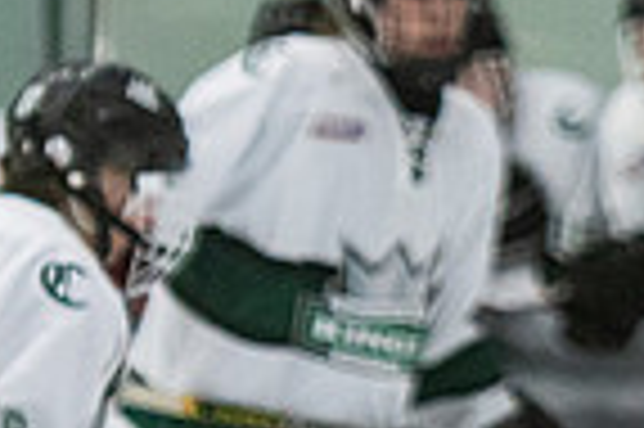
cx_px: 1693
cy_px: 486
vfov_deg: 1.4
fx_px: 17922
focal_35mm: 1003
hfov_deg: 2.0
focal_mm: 112
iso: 1800
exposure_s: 1/640
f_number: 2.8
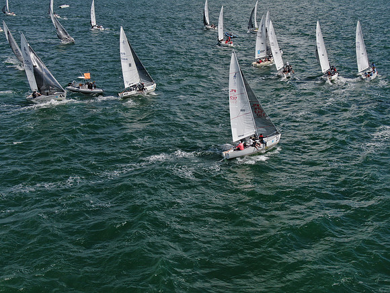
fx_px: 541
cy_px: 146
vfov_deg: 30.3
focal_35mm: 48
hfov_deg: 39.7
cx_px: 195
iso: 100
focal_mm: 8.6
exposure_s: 1/1250
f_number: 3.8
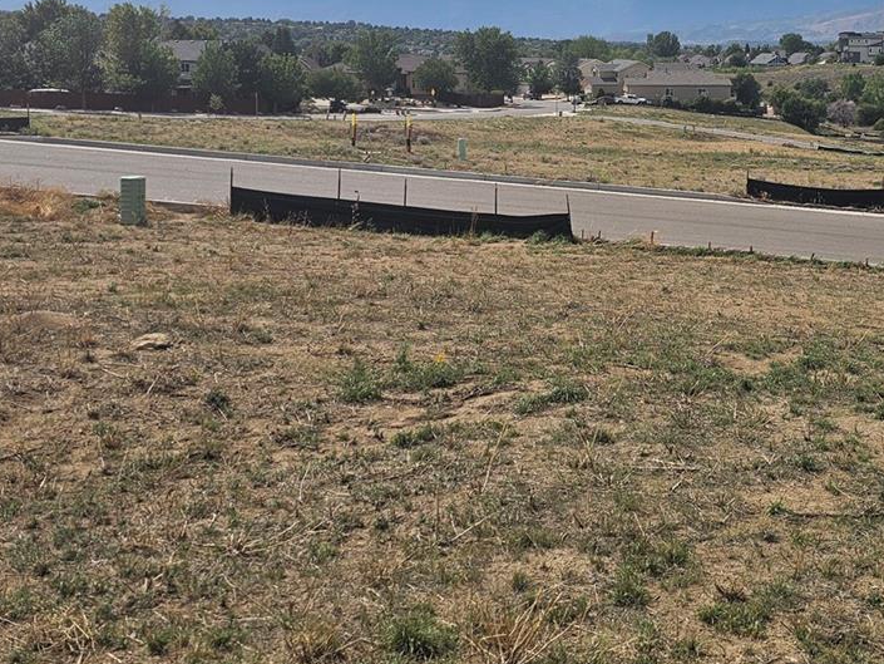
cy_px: 156
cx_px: 713
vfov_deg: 30.3
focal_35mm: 47
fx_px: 1200
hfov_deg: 38.8
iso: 10
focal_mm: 6.3
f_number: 1.7
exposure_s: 1/1525
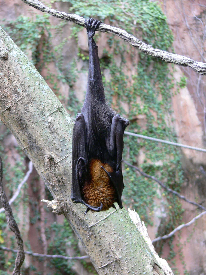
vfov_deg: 10.2
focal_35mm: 194
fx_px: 1539
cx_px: 103
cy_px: 138
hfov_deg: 7.7
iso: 100
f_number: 2.8
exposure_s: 1/30
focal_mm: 25.6
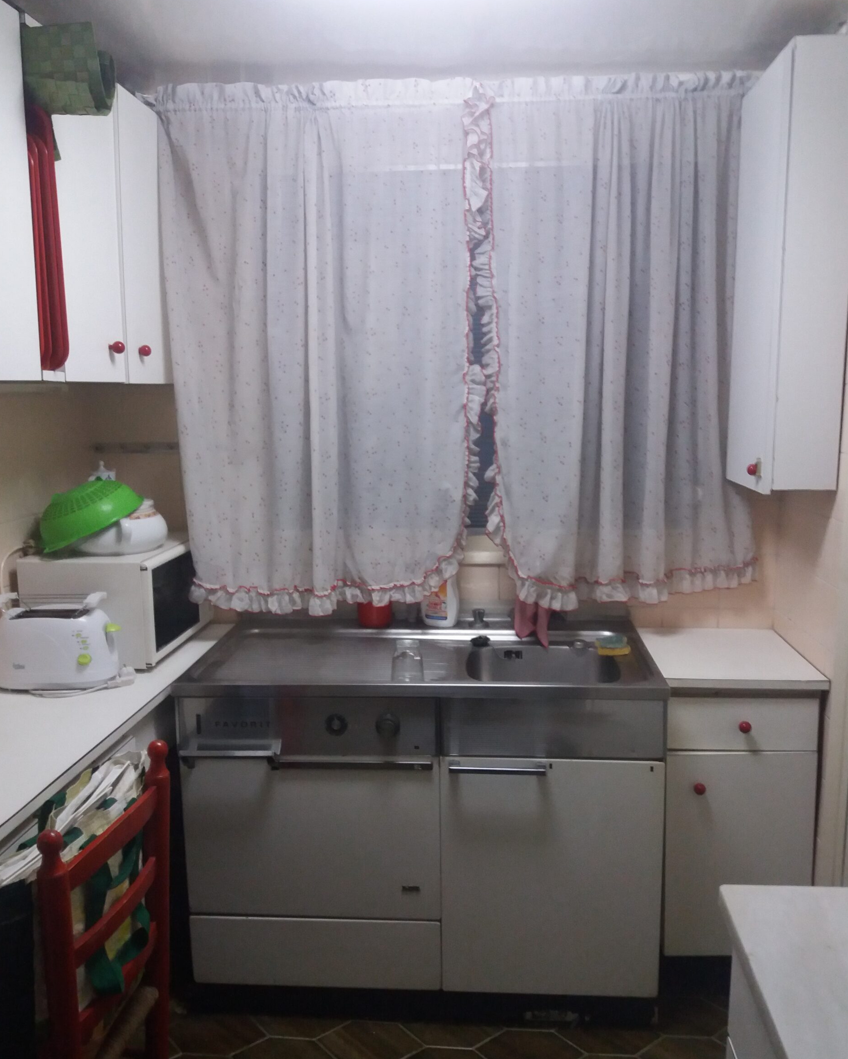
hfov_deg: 48.5
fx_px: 941
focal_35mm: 30
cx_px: 416
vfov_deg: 58.7
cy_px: 553
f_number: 1.9
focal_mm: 3.7
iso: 200
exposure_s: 1/17
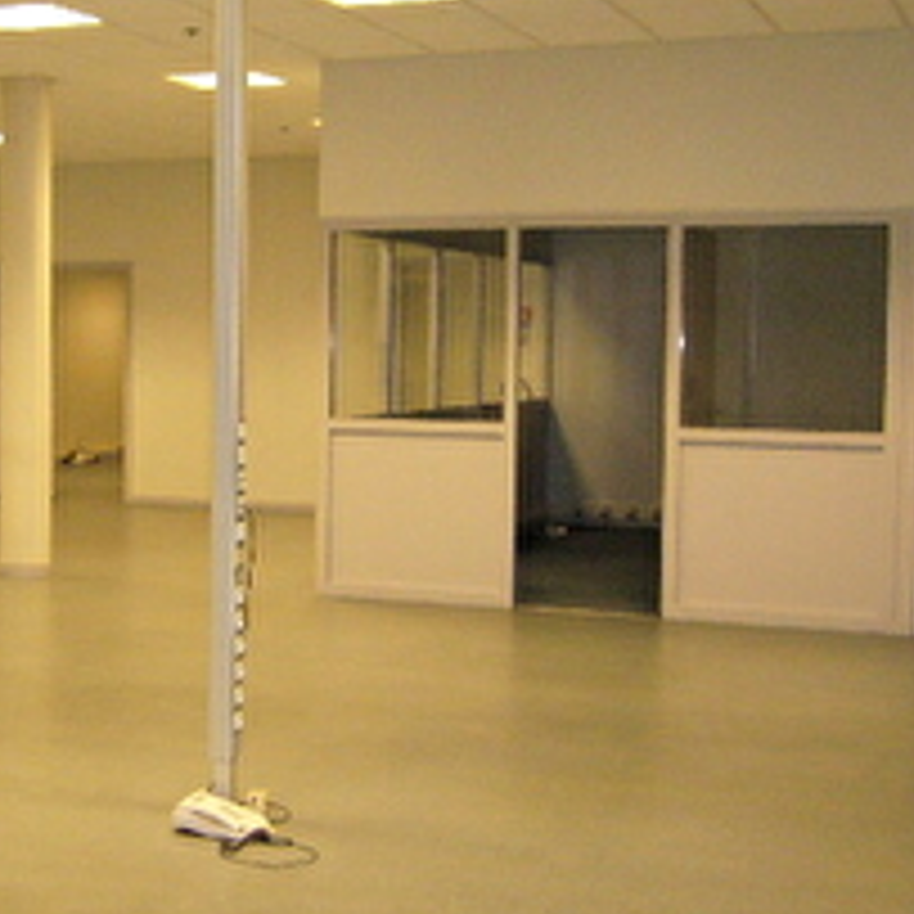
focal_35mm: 61
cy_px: 432
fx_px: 1822
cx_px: 180
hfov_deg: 27.6
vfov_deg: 28.2
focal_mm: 5.8
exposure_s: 1/30
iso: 320
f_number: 2.8
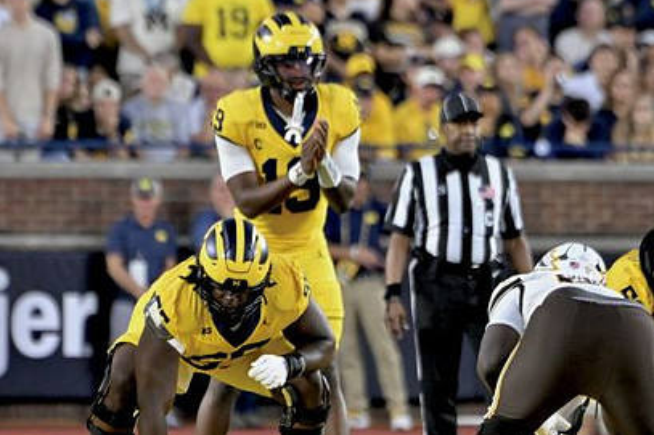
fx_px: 15544
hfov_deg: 2.4
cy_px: 280
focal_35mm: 856
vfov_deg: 1.6
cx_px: 284
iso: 4000
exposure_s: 1/640
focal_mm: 400
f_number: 5.6
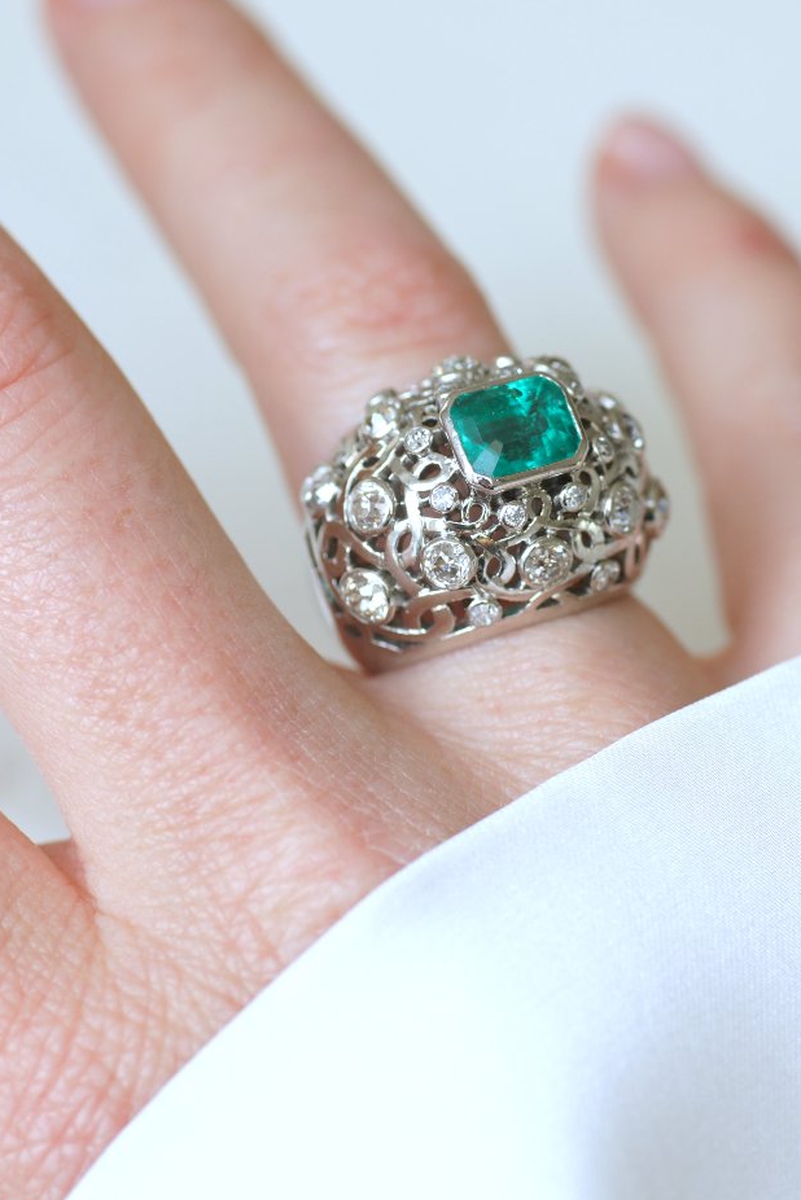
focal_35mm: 136
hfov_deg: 10.1
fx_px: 4535
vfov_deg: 15.1
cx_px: 485
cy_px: 482
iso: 200
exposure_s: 1/160
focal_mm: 70
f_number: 4.5
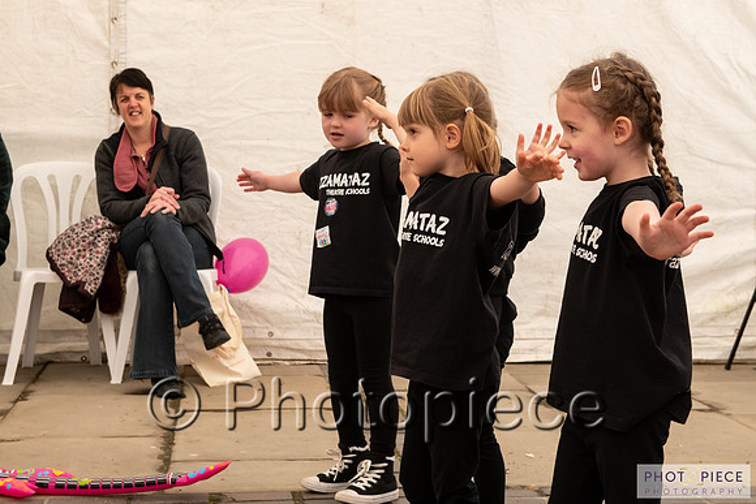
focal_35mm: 68
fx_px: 1425
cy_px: 193
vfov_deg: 20.0
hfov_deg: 29.7
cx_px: 419
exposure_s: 1/320
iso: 720
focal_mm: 55
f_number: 8
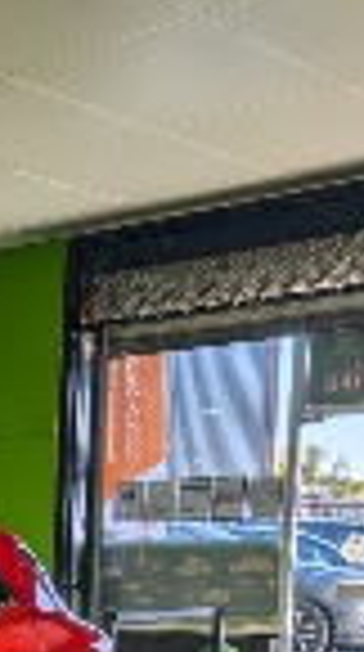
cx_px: -458
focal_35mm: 75
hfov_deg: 12.9
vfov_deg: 26.3
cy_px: 697
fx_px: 1294
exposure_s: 1/725
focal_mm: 6.9
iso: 32
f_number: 1.68
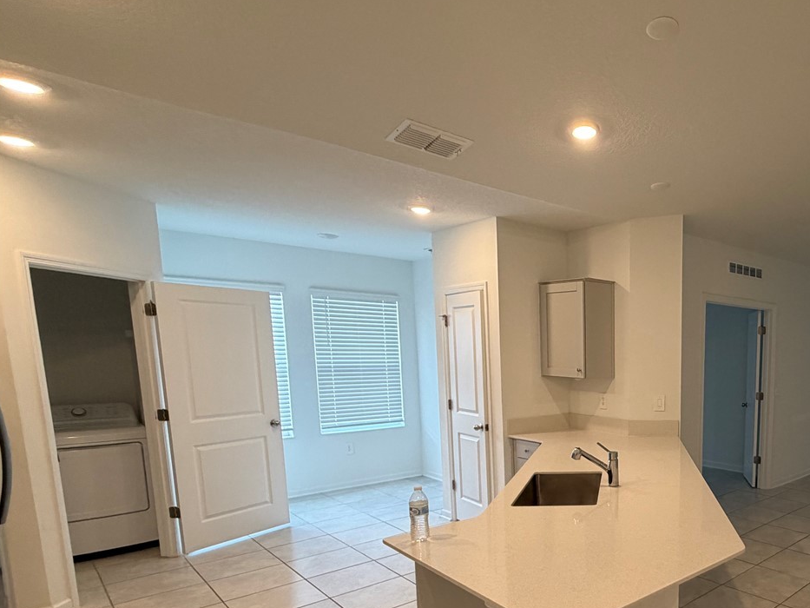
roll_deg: -0.5
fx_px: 562
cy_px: 426
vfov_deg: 55.1
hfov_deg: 63.1
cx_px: 686
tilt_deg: -9.7
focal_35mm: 24
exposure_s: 1/120
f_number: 2.2
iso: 250
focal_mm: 2.22
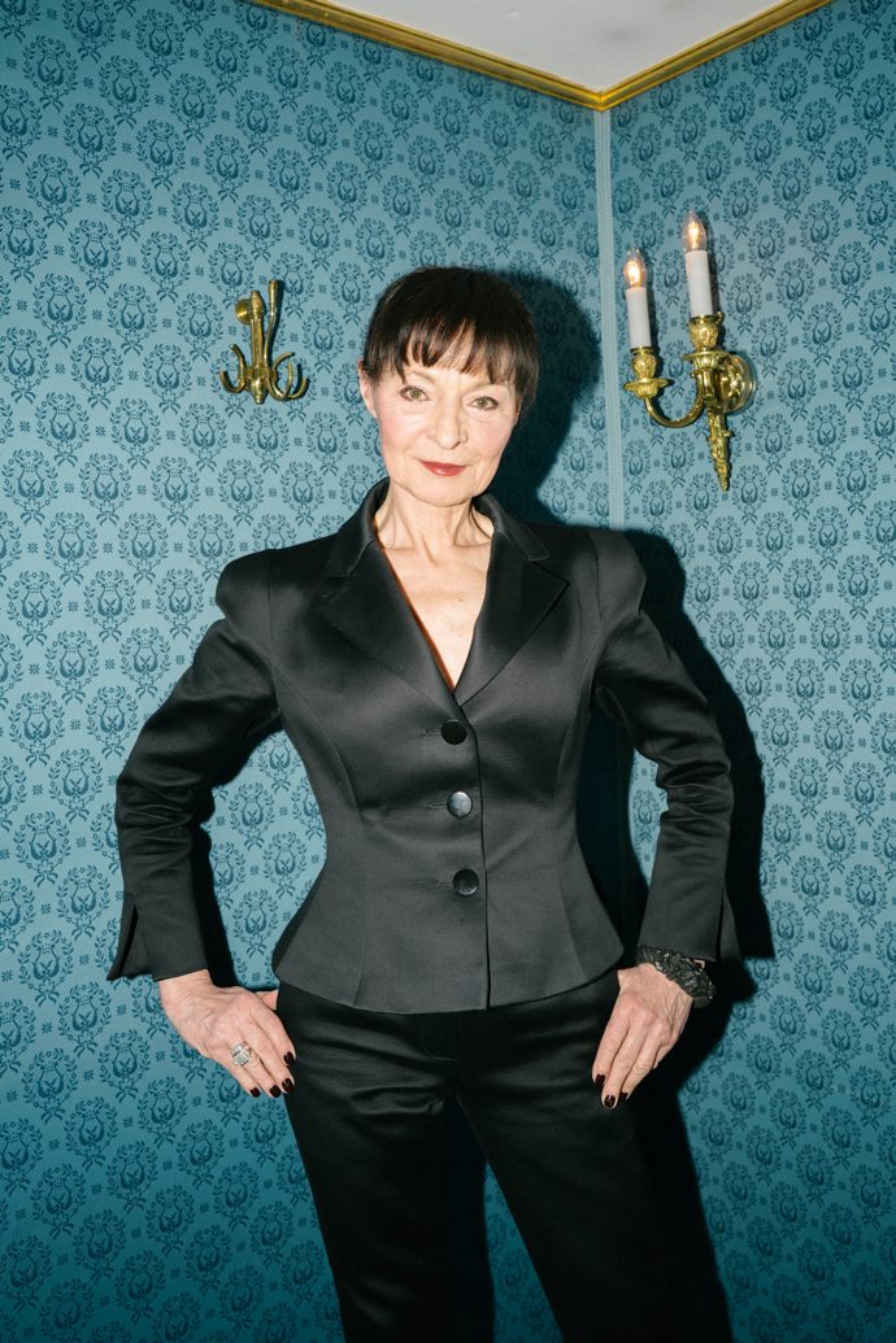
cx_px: 448
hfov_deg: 45.0
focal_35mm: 29
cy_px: 672
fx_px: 1083
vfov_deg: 63.7
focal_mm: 29
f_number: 5
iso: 200
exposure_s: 1/125
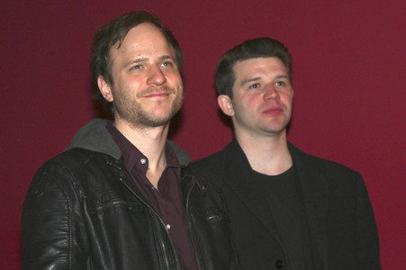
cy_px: 135
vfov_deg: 17.0
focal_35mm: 80
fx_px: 902
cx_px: 203
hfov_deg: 25.4
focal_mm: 80
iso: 2000
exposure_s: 1/100
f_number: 6.3
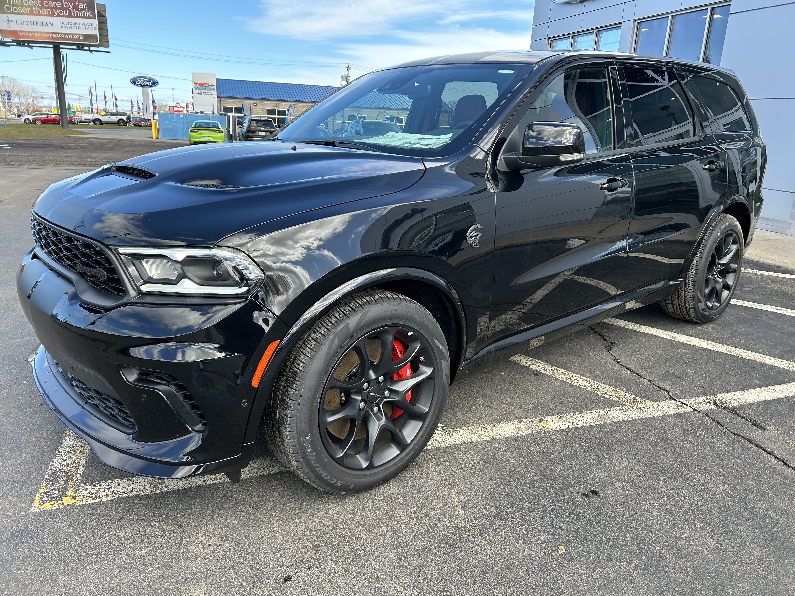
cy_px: 298
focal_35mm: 26
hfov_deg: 67.3
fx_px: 597
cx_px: 398
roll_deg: -2.3
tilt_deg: -15.9
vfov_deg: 53.1
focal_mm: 5.7
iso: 50
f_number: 1.5
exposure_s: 1/628
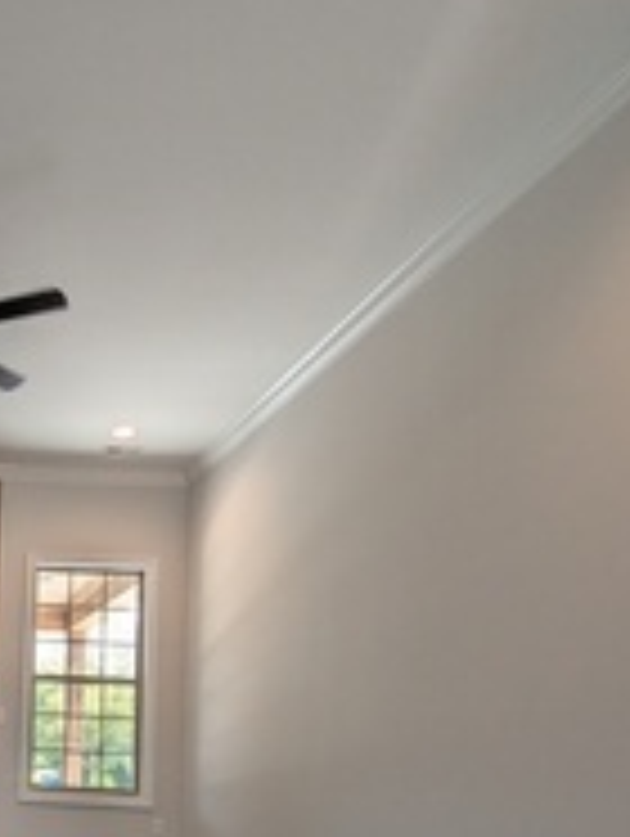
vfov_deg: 49.5
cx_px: -162
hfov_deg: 32.2
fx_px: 847
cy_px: 670
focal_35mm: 35
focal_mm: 1.95
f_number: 2.2
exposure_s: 1/120
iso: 83
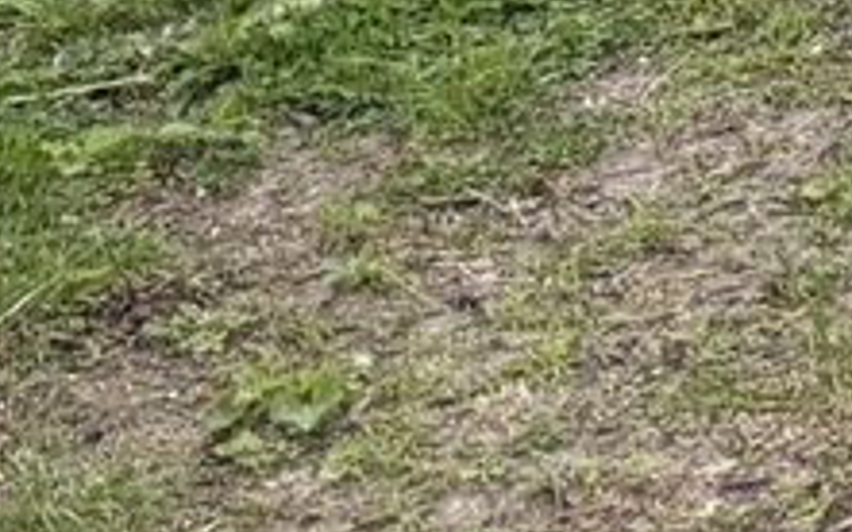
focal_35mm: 166
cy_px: -1164
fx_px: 3854
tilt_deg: -4.6
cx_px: 2726
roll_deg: -0.3
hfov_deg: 9.3
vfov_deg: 6.9
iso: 100
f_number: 1.78
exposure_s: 1/967
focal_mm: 6.76
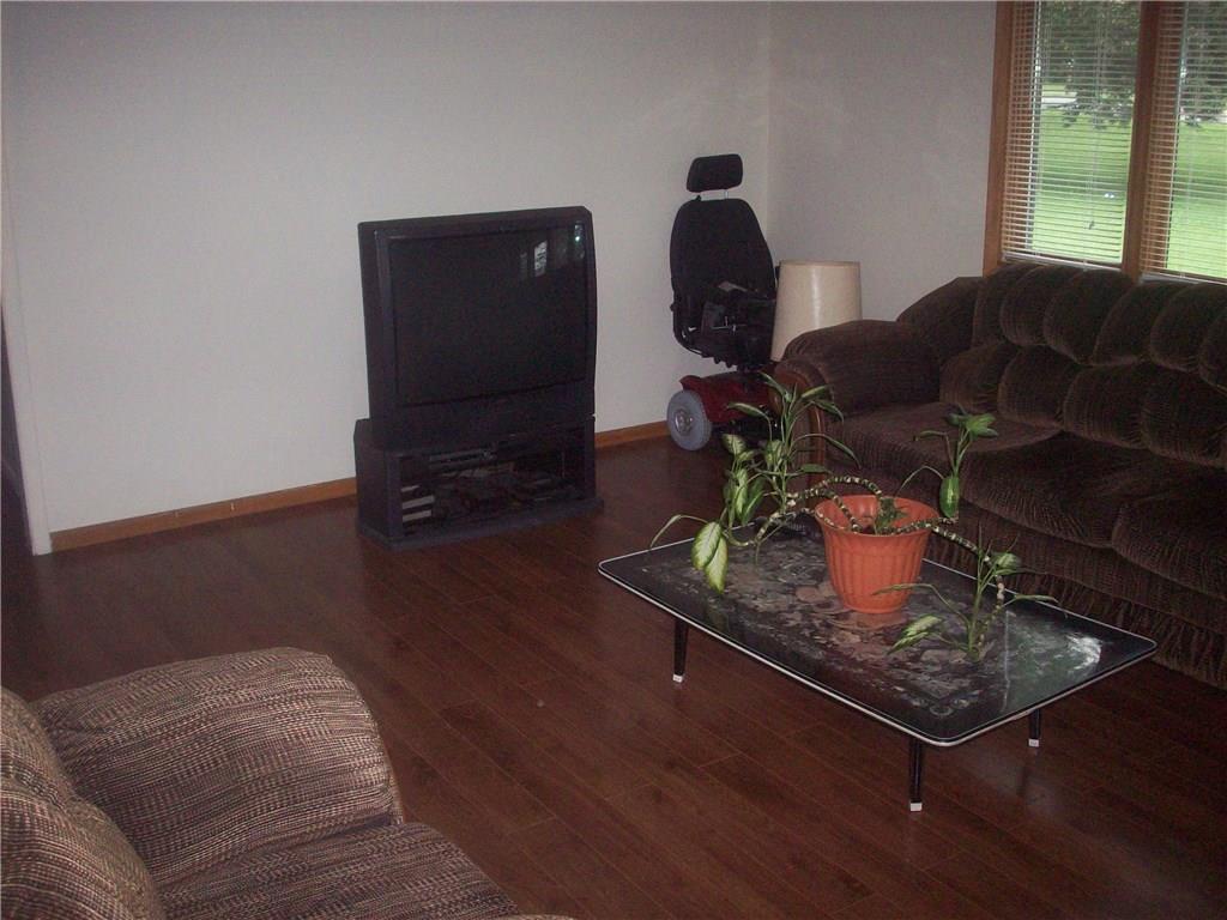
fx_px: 1312
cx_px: 614
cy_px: 460
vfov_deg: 38.7
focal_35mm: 37
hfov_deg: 50.1
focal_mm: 6.2
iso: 200
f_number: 2.8
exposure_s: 1/64
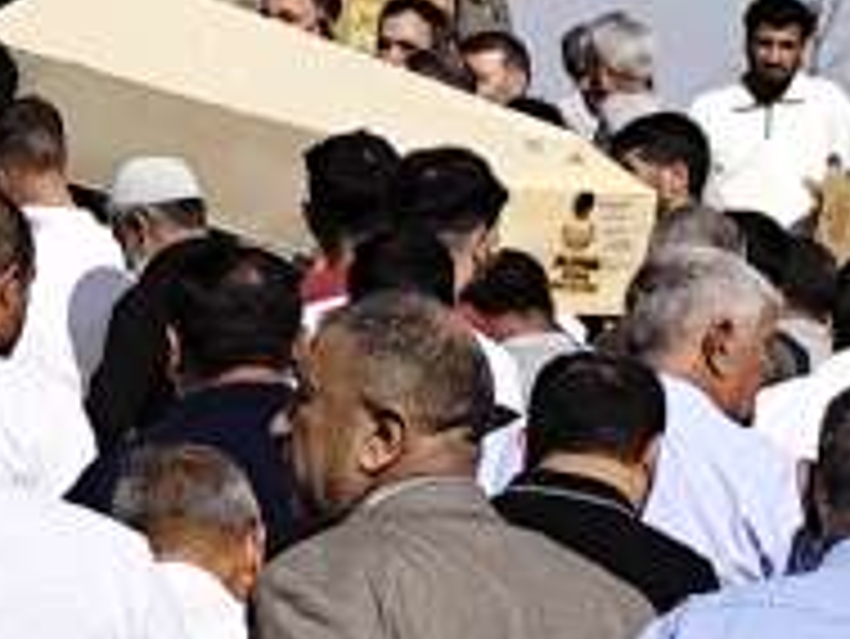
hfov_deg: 6.1
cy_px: -292
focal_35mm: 312
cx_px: -1183
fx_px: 7666
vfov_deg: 4.7
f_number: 1.65
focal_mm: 6.14
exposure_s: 1/1226
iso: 50
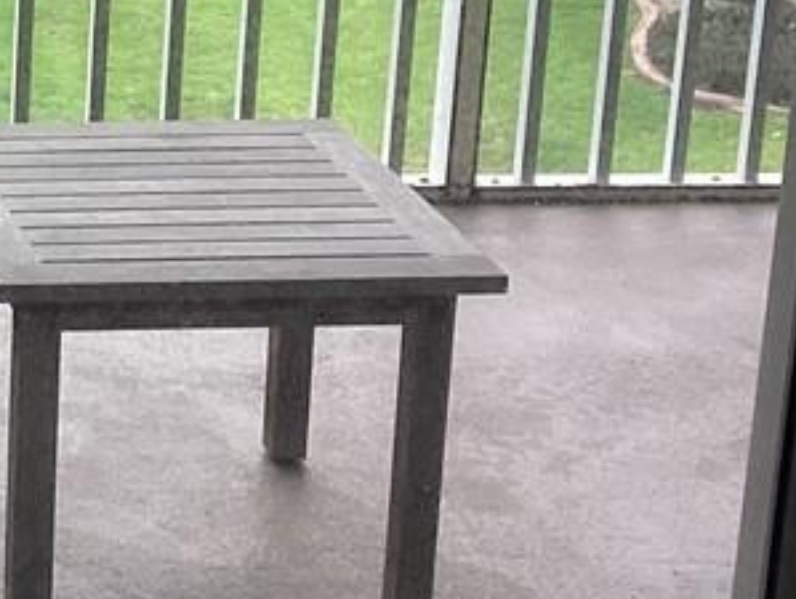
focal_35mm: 106
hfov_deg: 16.9
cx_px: -370
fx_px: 2440
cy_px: -72
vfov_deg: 13.7
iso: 100
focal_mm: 3.3
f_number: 2.4
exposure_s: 1/60
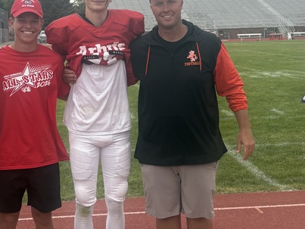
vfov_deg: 22.2
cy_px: 85
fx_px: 582
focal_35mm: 66
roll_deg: +1.3
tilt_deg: -5.9
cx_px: 99
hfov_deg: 29.1
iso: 50
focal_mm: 5.96
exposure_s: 1/2865
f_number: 1.6
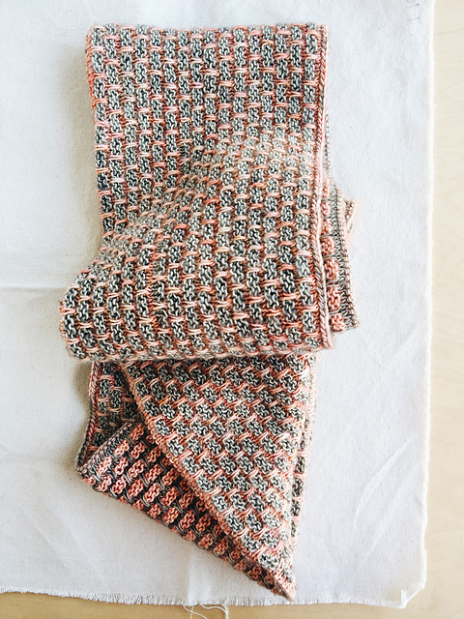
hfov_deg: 48.2
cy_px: 310
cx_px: 232
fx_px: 518
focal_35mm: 29
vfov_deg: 61.7
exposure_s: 1/30
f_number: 2.2
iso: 32
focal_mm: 4.15
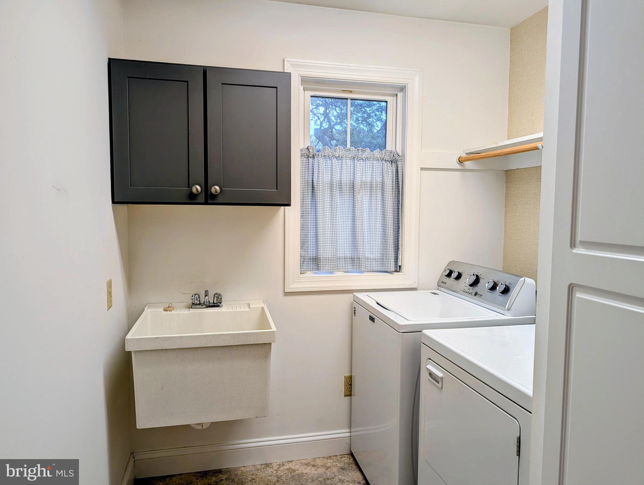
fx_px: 447
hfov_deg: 71.5
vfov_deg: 56.9
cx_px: 322
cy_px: 242
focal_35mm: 24
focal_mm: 6.9
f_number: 1.68
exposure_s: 1/305
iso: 21
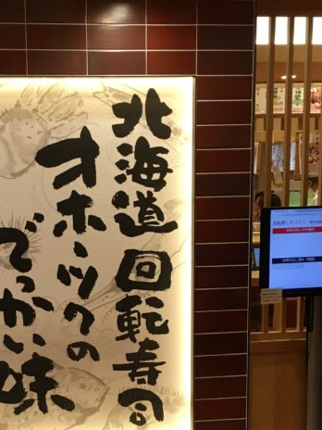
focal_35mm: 64
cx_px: 69
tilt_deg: -10.5
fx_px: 794
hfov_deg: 22.6
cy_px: 339
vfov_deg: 29.6
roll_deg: +0.2
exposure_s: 1/30
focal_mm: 4.15
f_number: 2.2
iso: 40
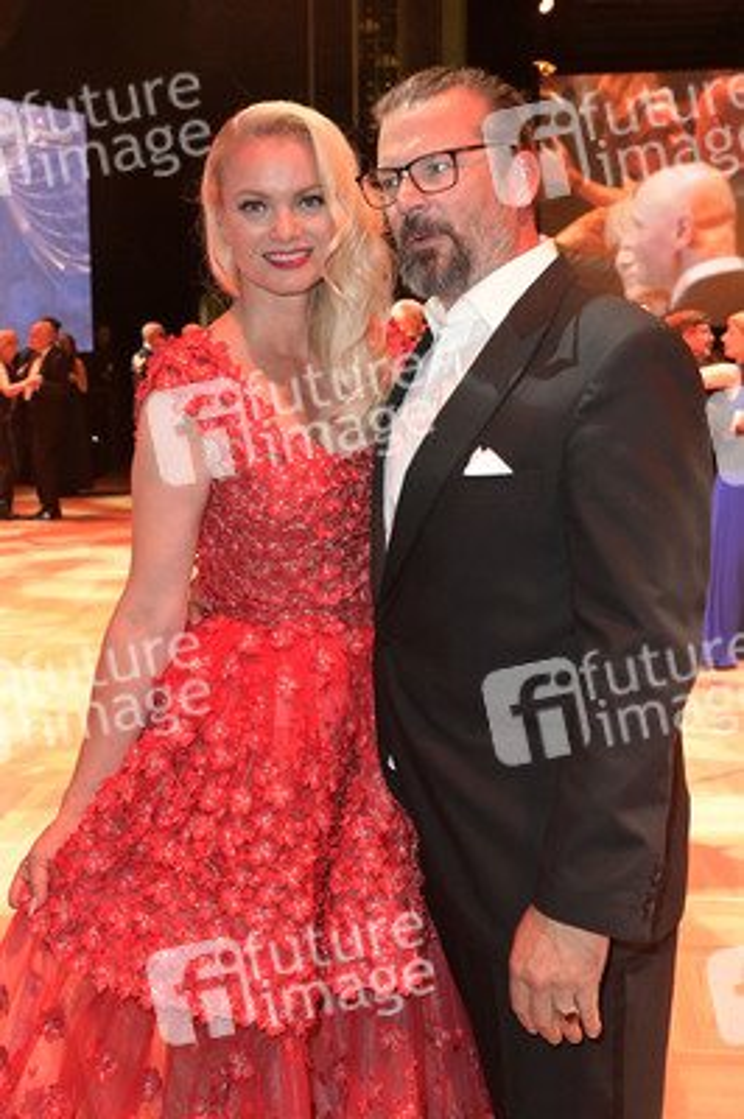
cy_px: 560
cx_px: 372
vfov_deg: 48.5
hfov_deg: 33.3
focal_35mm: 40
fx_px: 1242
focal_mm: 40
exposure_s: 1/50
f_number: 5
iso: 4000
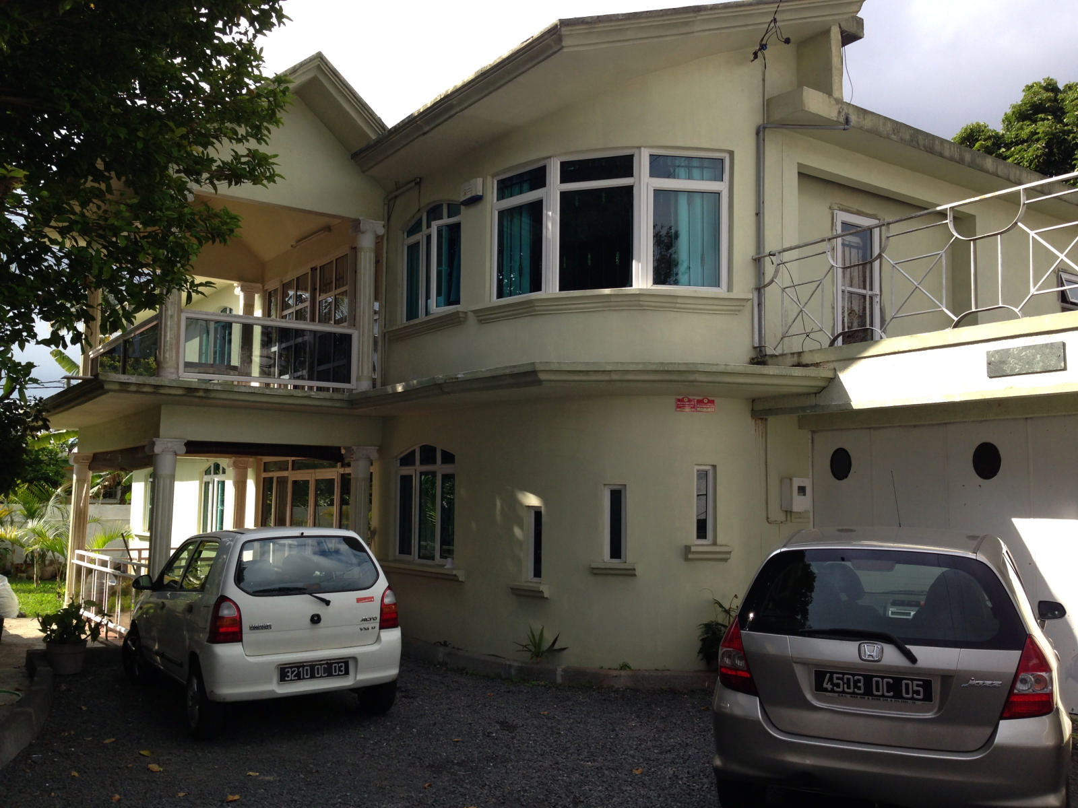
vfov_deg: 42.9
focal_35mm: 33
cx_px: 539
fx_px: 1028
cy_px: 404
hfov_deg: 55.4
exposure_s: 1/536
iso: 50
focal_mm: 4.12
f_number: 2.4
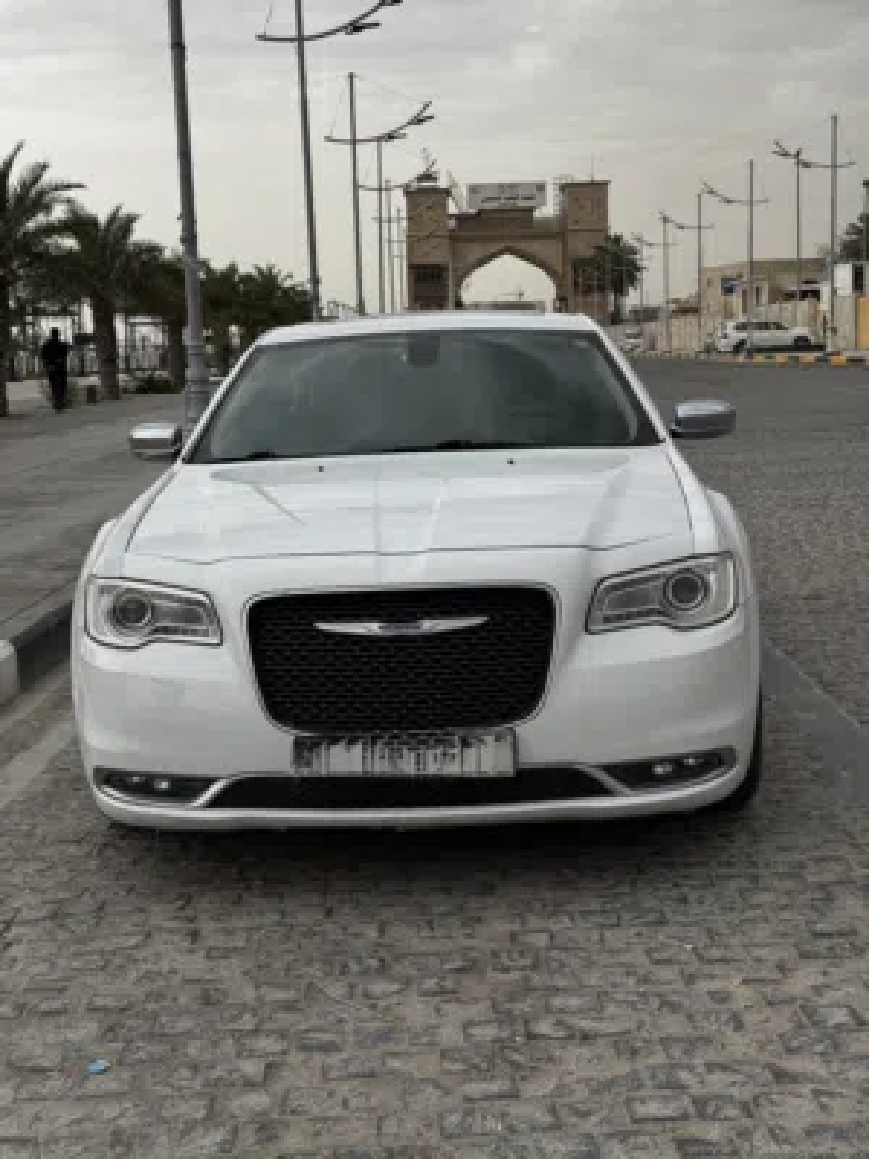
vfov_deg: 39.7
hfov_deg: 30.3
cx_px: 434
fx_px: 1607
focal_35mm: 48
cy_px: 580
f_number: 1.78
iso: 64
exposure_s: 1/2611
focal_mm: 6.76
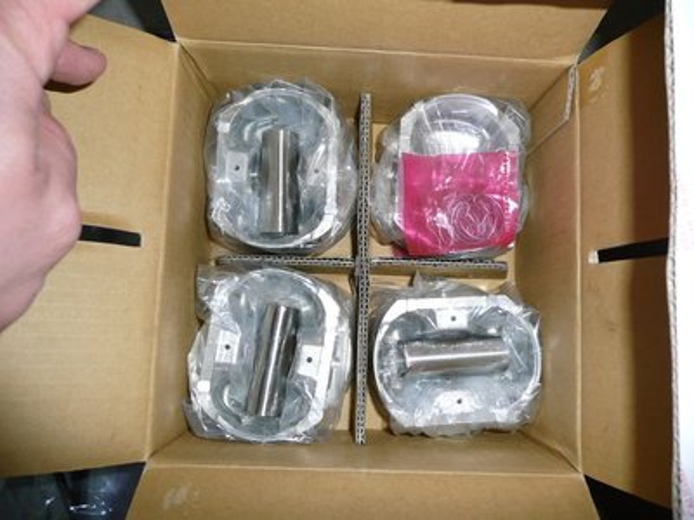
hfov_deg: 63.4
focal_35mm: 28
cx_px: 347
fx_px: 561
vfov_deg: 49.7
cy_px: 260
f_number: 3.3
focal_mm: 4.6
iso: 100
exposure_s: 1/30
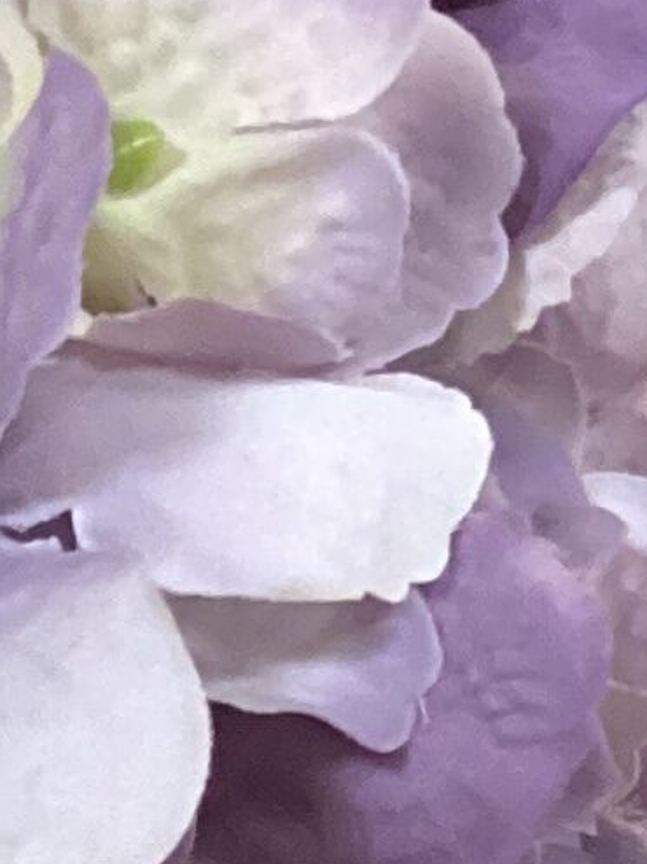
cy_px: 1333
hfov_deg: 6.6
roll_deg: -1.4
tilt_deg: -35.3
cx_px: -1331
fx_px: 5113
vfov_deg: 9.4
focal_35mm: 205
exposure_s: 1/33
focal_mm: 3.3
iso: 400
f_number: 2.4
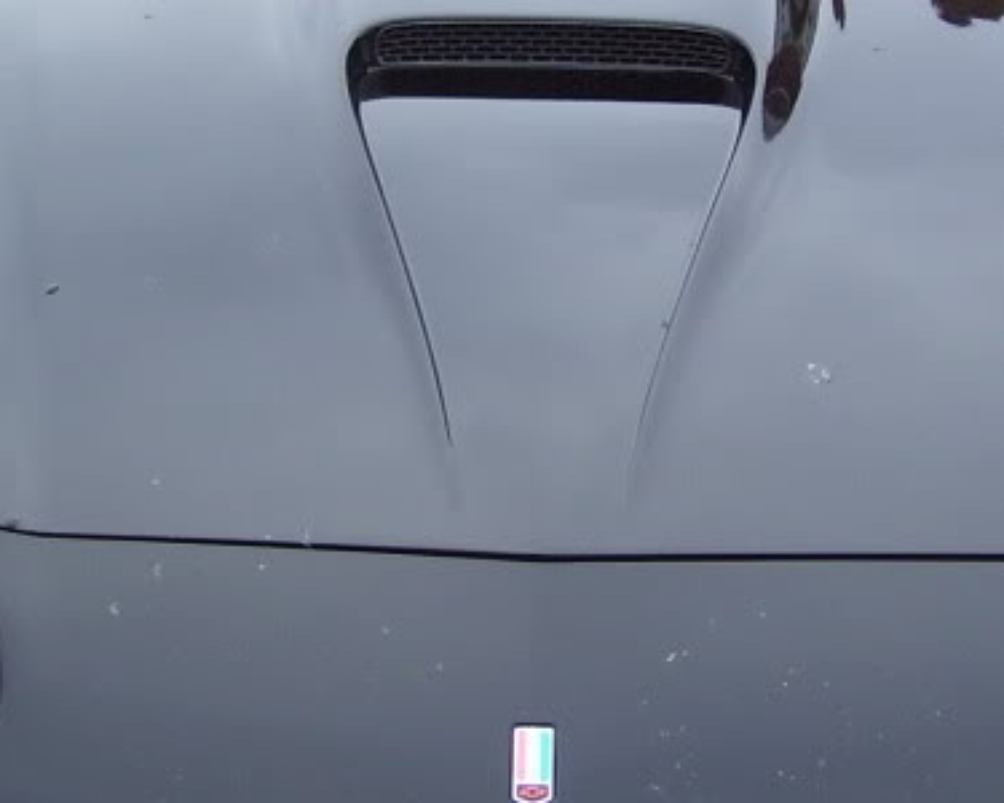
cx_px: 552
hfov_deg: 20.0
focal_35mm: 96
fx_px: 2853
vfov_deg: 16.0
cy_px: 297
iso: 80
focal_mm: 6
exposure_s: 1/350
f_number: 2.7
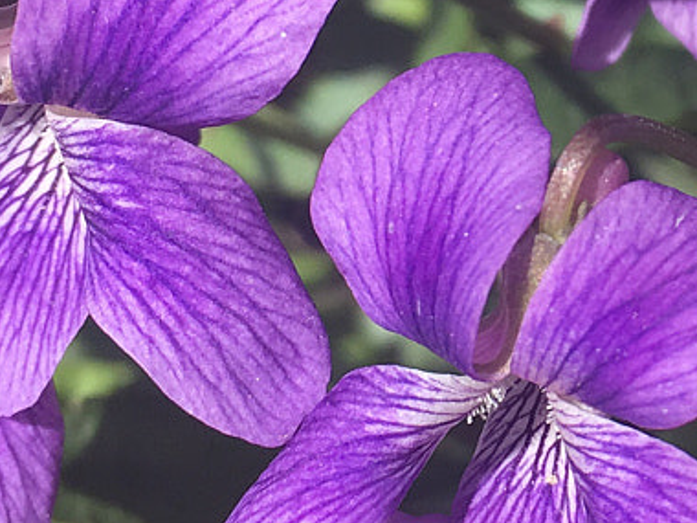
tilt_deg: -44.0
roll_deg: -7.6
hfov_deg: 15.9
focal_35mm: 122
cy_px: -77
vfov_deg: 11.9
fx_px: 2456
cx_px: 682
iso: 25
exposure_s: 1/836
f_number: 2.2
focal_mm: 4.15
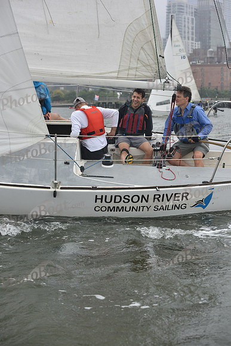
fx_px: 673
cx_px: 116
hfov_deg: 19.5
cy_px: 173
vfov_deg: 28.8
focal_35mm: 70
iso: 400
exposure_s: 1/800
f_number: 5
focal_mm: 70
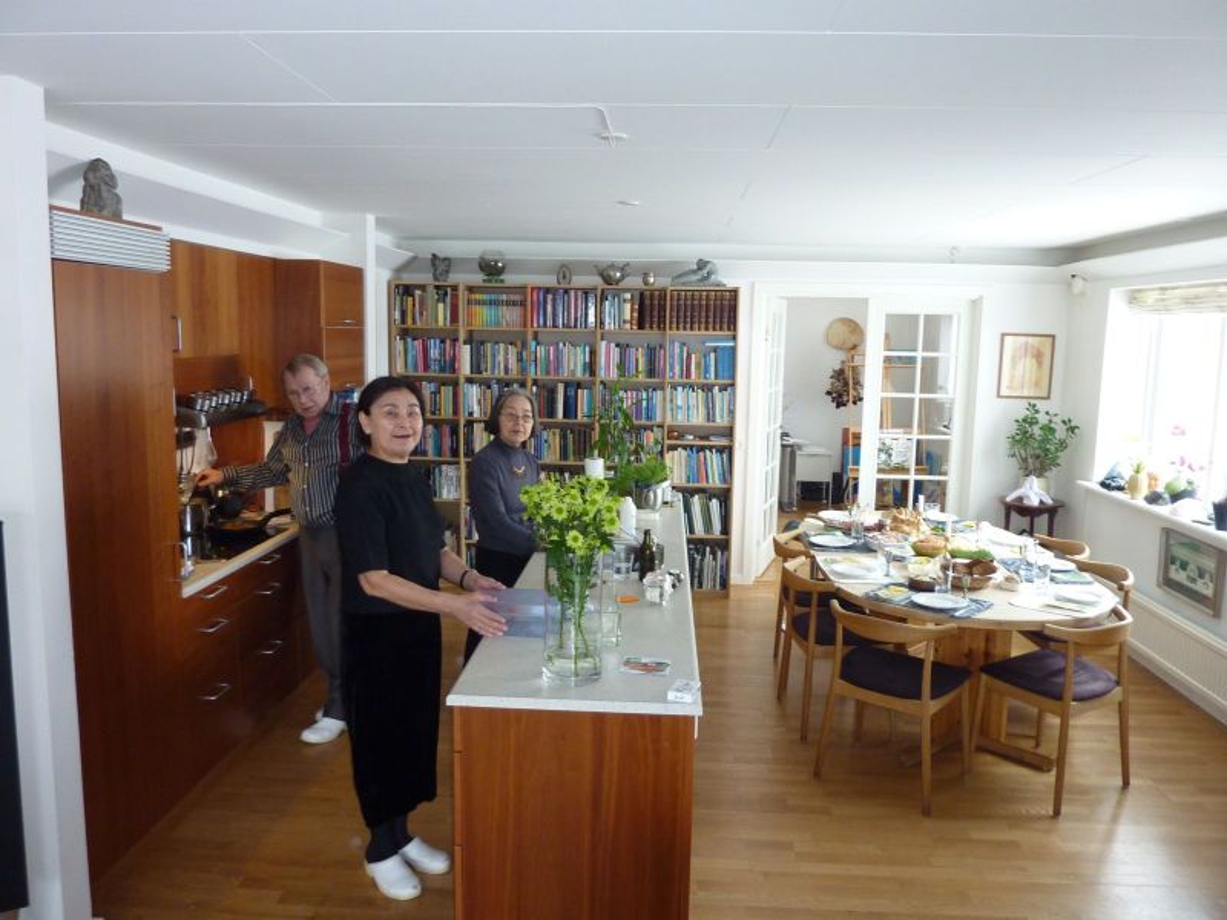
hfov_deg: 69.4
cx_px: 614
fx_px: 886
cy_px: 460
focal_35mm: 25
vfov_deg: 54.9
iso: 160
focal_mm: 4.1
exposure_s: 1/30
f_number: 3.3
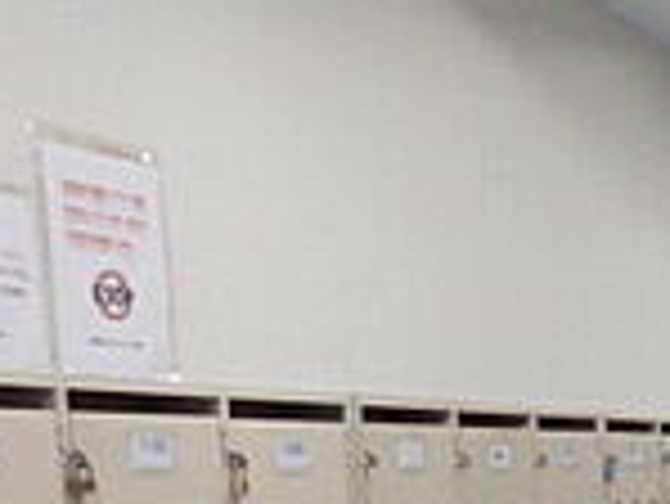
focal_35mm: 75
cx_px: 832
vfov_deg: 17.9
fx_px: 1453
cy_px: 713
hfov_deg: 23.4
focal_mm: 4
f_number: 3.1
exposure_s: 1/45
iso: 500
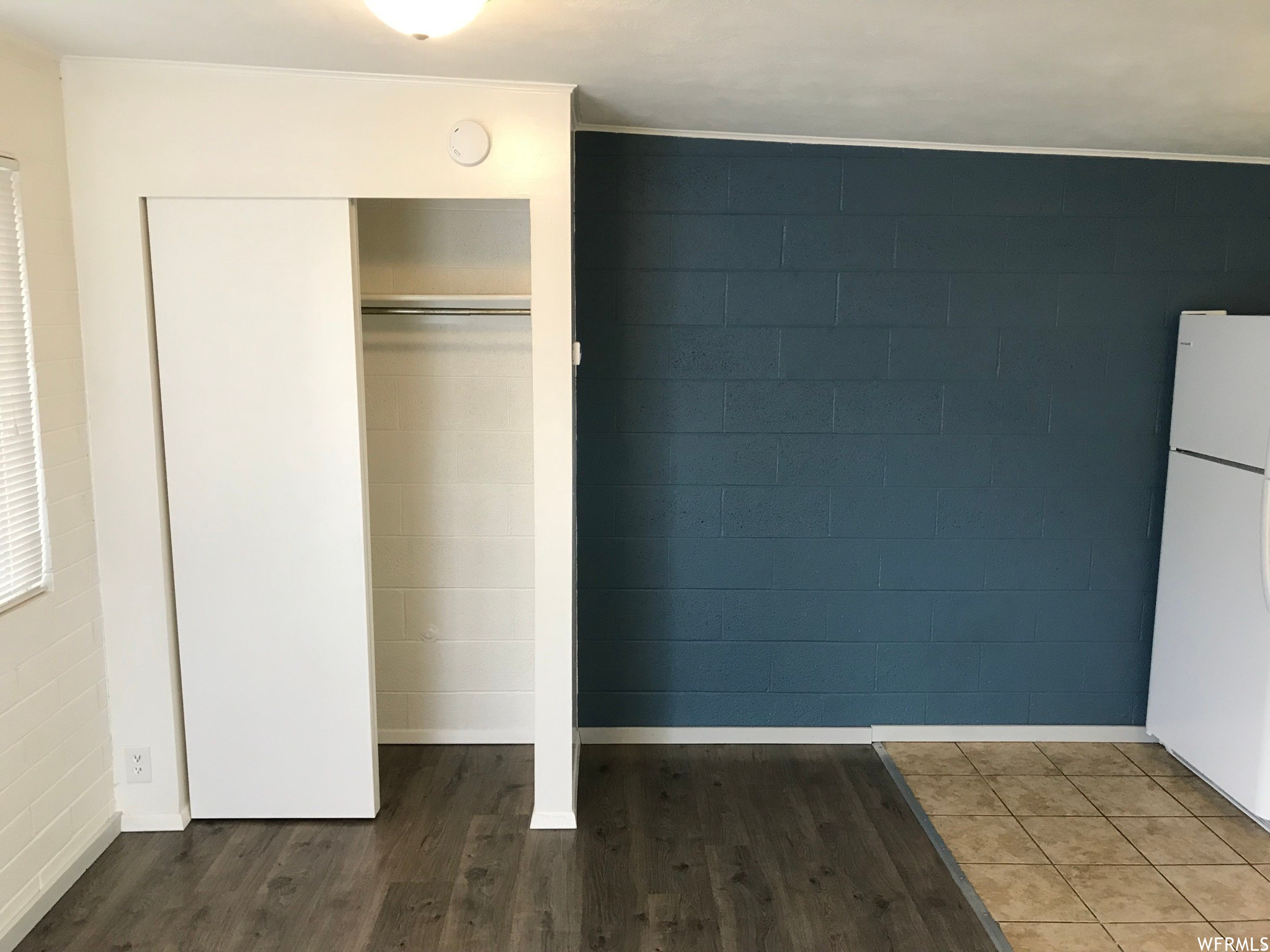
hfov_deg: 63.4
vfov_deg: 49.7
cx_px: 635
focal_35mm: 28
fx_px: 1027
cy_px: 476
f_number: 1.8
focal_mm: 3.99
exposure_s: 1/30
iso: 32
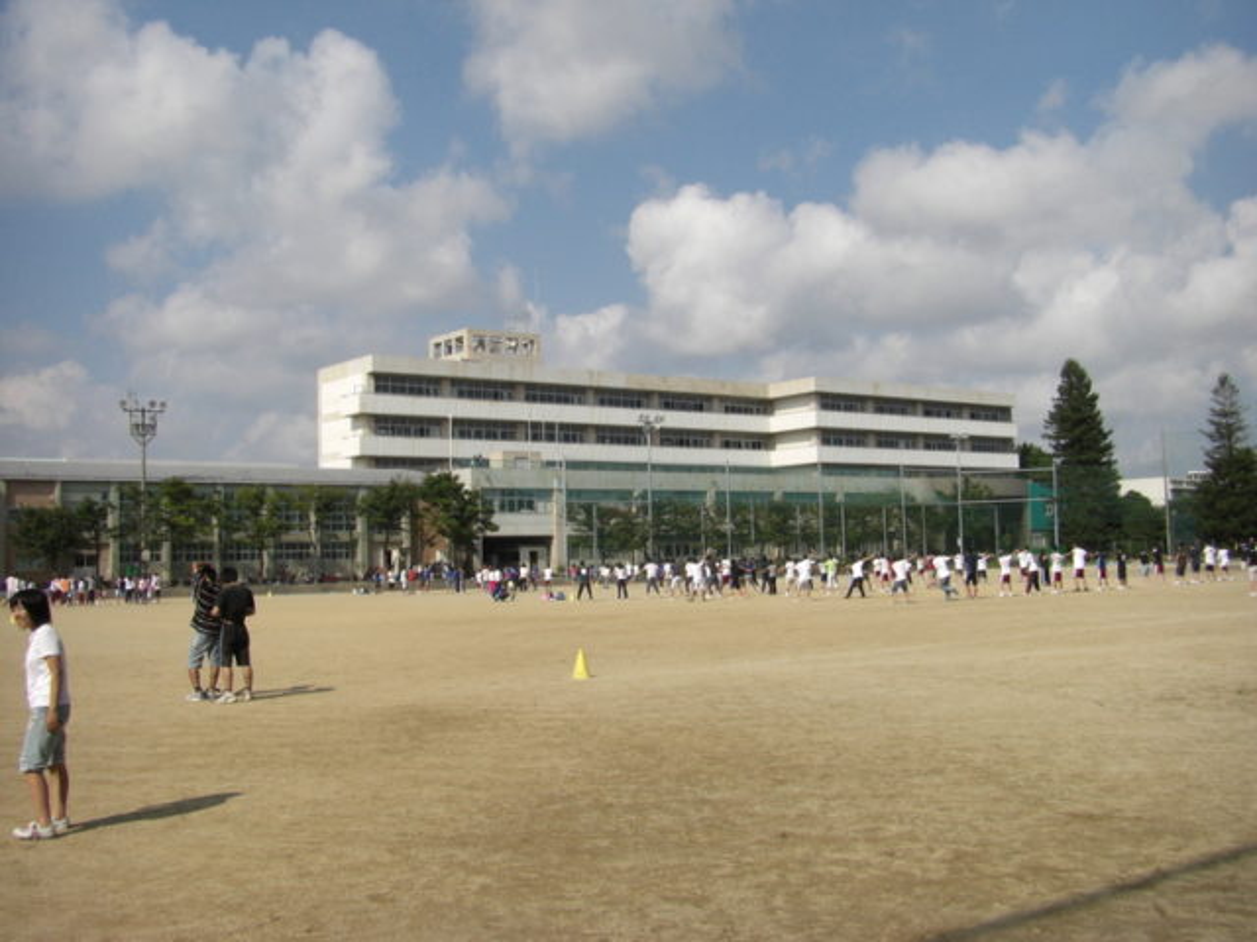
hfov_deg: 49.0
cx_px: 628
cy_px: 471
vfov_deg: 37.7
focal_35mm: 38
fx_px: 1380
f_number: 4.6
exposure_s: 1/640
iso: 64
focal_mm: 6.3
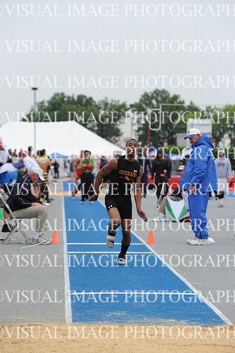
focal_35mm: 159
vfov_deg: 12.9
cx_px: 120
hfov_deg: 8.6
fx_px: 1559
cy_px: 171
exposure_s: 1/2000
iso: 1600
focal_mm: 145
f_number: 5
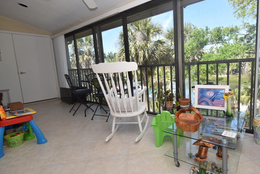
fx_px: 137
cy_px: 83
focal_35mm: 19
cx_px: 164
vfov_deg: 64.6
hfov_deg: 85.0
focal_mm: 10
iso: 500
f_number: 9
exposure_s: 1/125
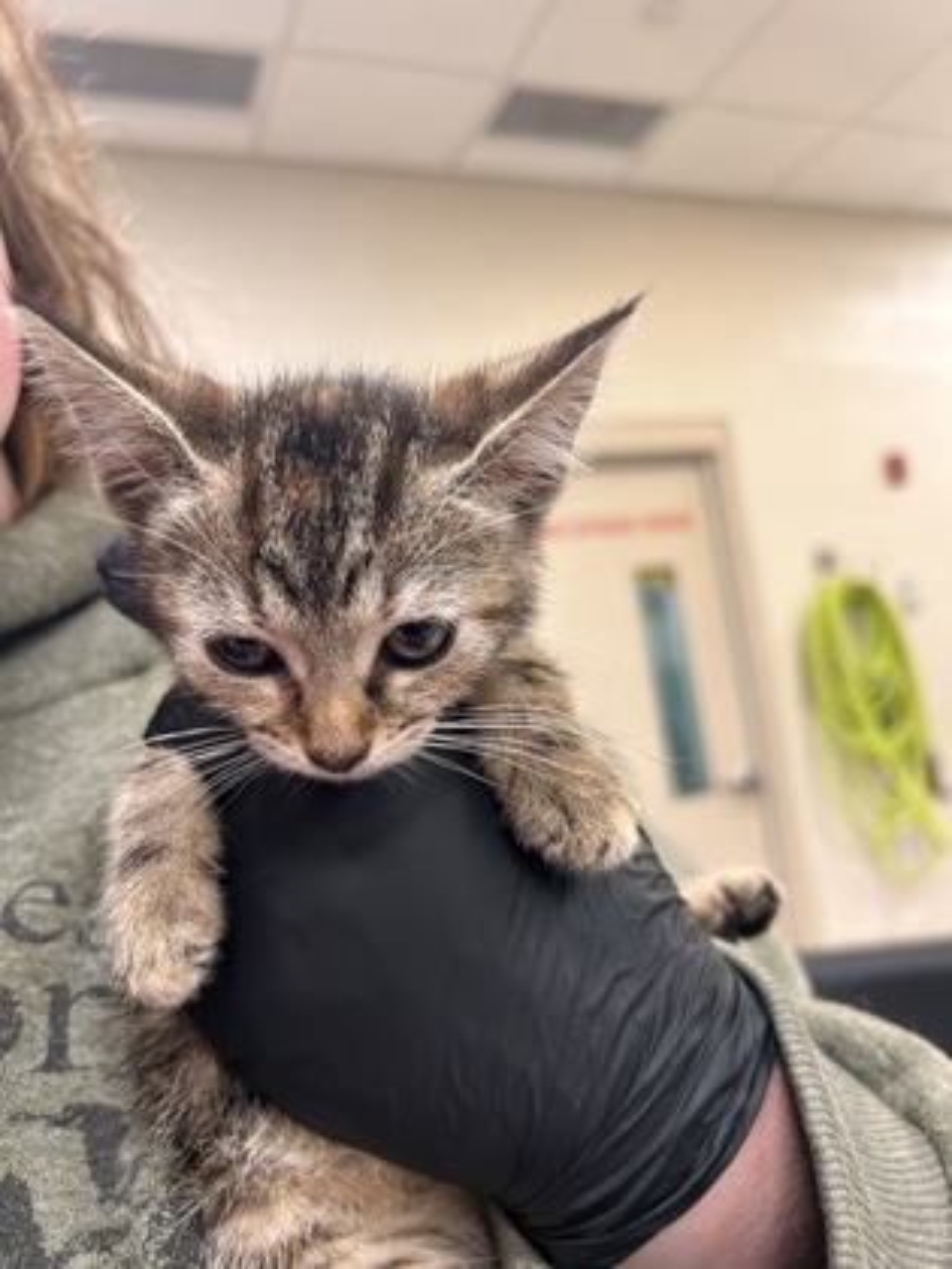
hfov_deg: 53.1
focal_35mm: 26
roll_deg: +8.4
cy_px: 634
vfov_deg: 67.3
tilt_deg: +4.9
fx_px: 953
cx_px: 476
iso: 100
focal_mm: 5.7
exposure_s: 1/60
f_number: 1.5
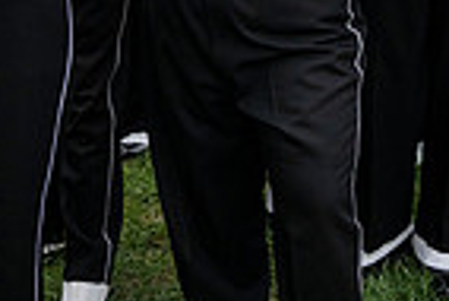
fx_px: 1224
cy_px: -236
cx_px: 367
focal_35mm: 98
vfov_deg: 12.8
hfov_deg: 20.5
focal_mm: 24
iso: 640
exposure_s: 1/500
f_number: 2.8
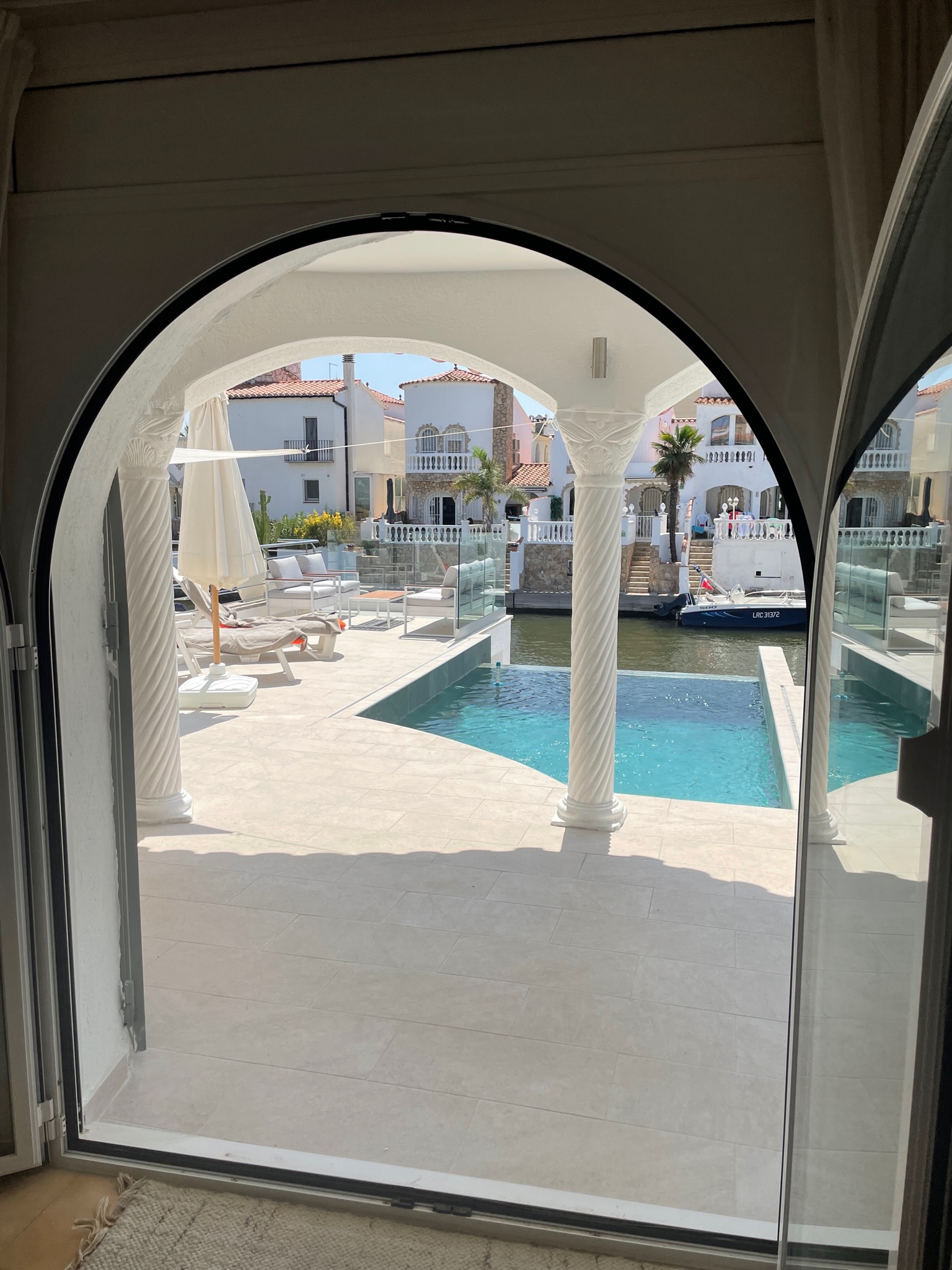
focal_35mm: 26
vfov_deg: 67.3
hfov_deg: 53.1
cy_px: 635
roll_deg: +0.7
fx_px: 953
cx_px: 476
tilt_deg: -7.8
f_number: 1.6
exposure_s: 1/4132
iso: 32
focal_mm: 4.2
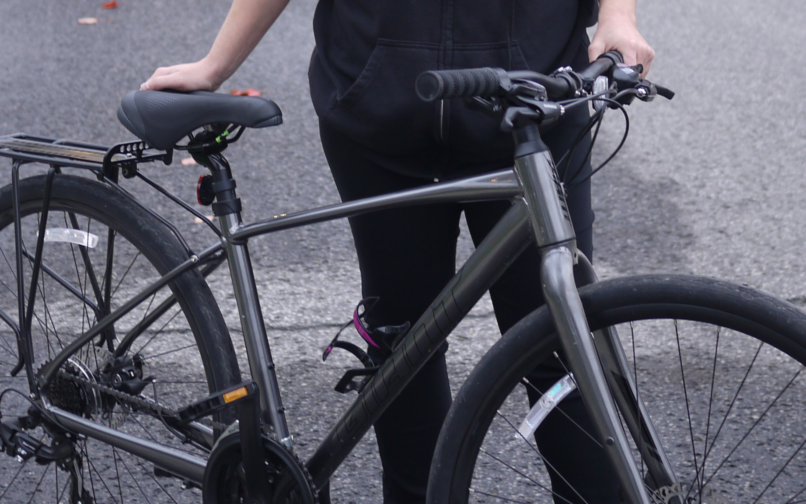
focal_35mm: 92
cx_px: 445
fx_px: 2021
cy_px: -3
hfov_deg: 22.5
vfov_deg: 14.0
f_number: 1.7
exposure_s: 1/50
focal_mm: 20
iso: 100
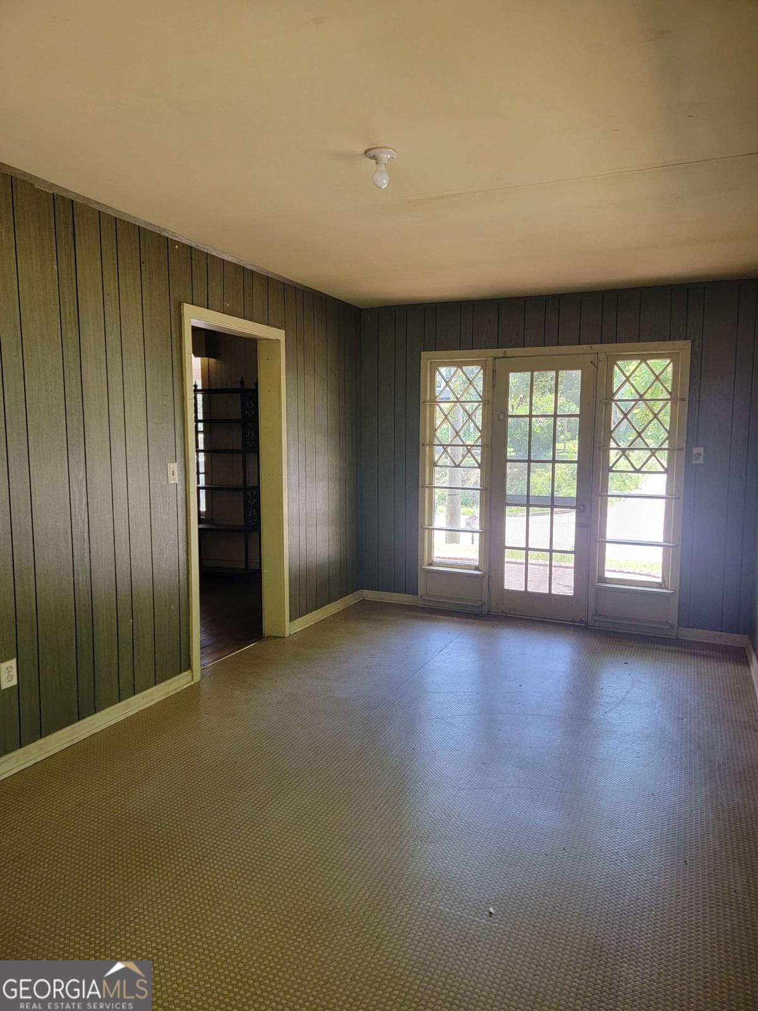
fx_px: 701
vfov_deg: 71.6
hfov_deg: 56.8
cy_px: 506
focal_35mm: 24
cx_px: 379
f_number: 1.8
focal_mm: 6.7
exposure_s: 1/120
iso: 200
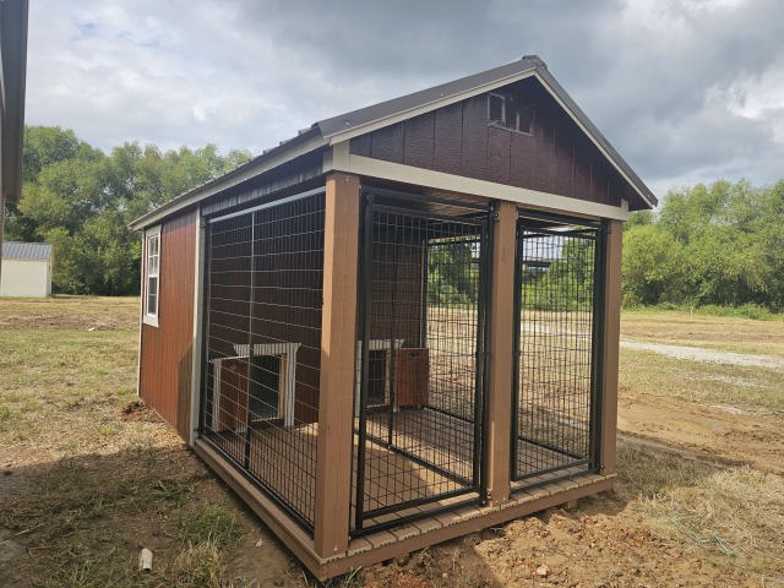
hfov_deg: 73.9
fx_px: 521
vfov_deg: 58.9
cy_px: 294
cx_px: 392
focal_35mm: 23
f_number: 1.7
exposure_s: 1/582
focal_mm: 6.3
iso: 10
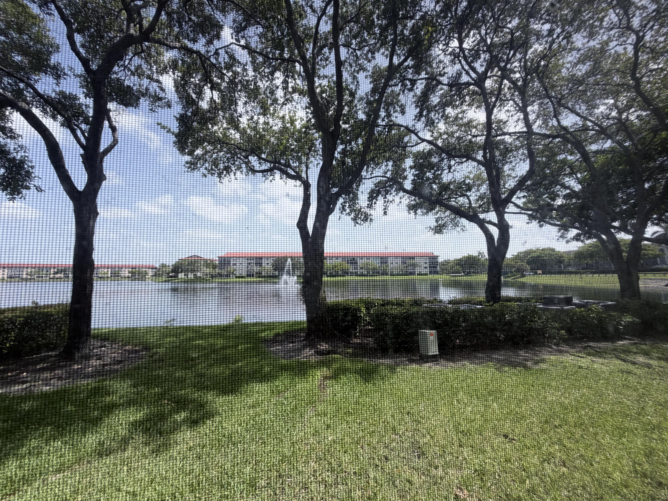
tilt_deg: +5.5
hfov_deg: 102.1
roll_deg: +0.9
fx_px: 270
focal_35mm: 14
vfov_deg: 85.7
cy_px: 250
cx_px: 334
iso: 40
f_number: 2.2
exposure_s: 1/770
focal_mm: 2.22
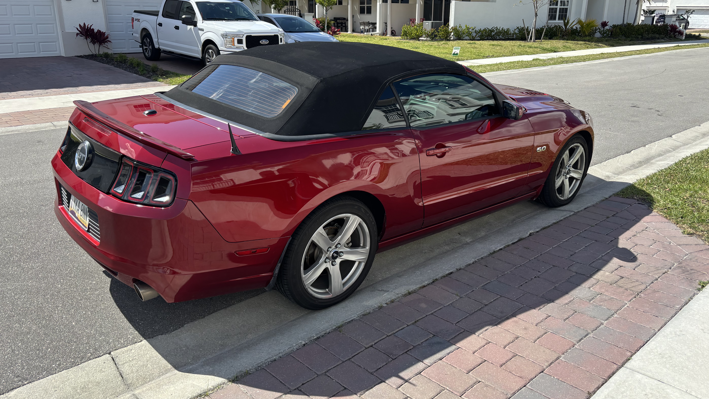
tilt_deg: -17.1
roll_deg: -0.1
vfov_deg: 40.2
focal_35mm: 29
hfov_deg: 66.1
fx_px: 545
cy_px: 194
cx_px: 359
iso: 50
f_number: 1.6
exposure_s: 1/2024
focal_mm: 5.96
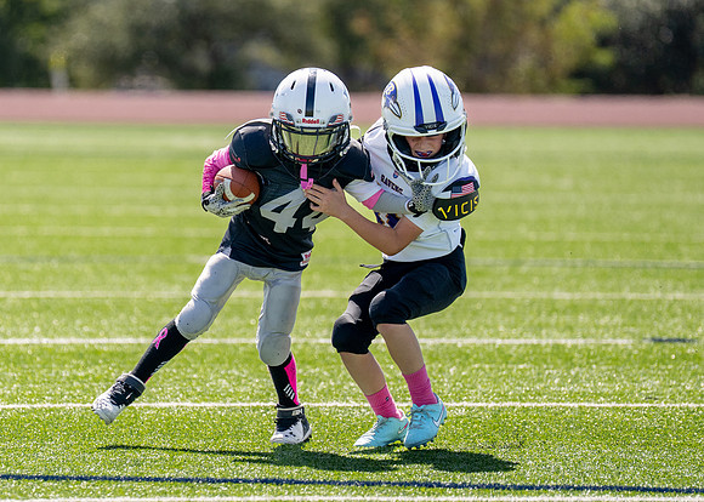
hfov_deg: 5.4
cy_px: 257
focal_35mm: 372
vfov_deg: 3.9
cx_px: 175
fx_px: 7445
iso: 200
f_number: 2.8
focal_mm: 200
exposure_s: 1/4000
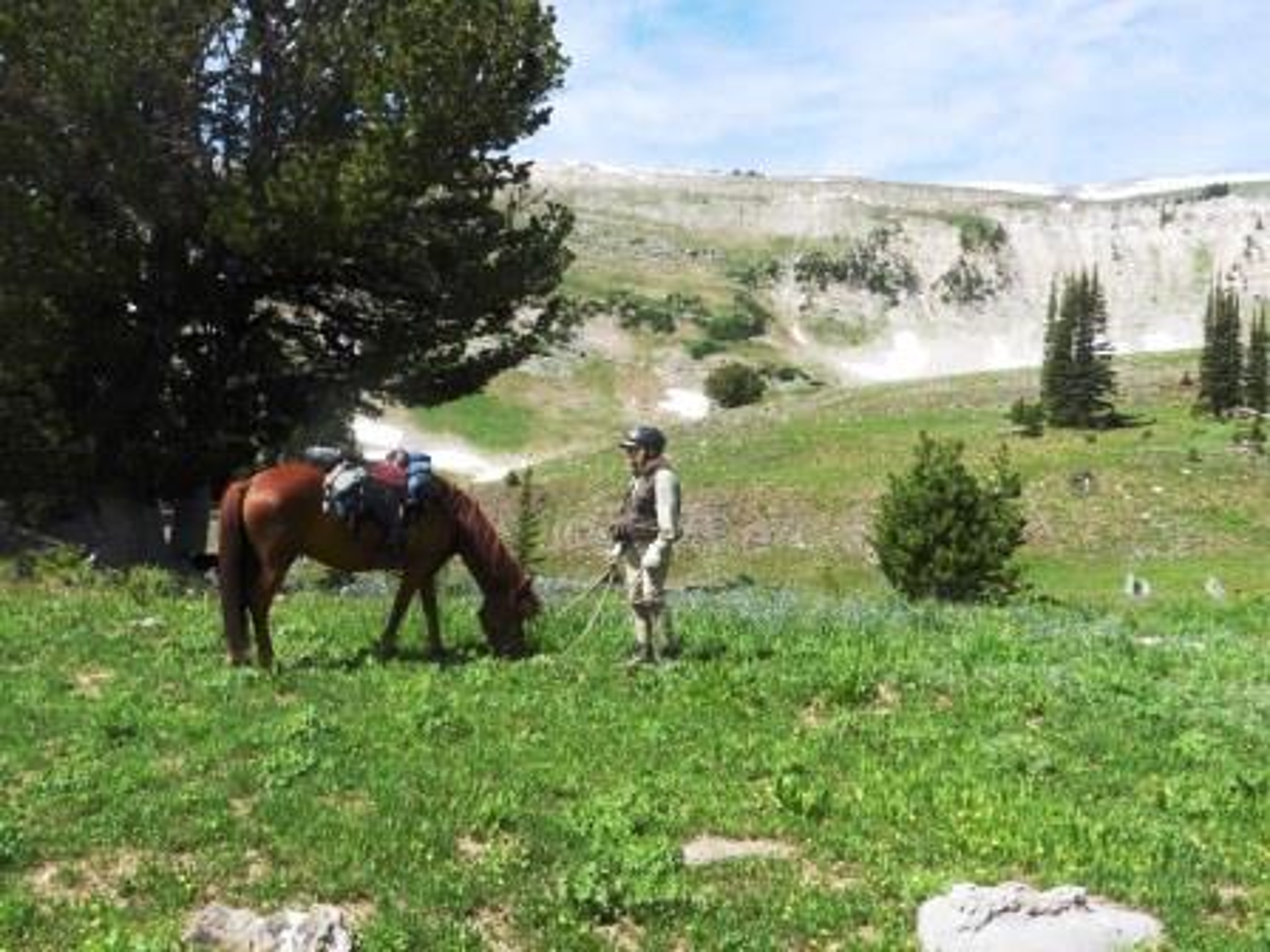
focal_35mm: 34
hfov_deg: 54.0
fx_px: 1247
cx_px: 635
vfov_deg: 41.8
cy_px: 476
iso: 100
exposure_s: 1/500
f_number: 5
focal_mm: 6.1
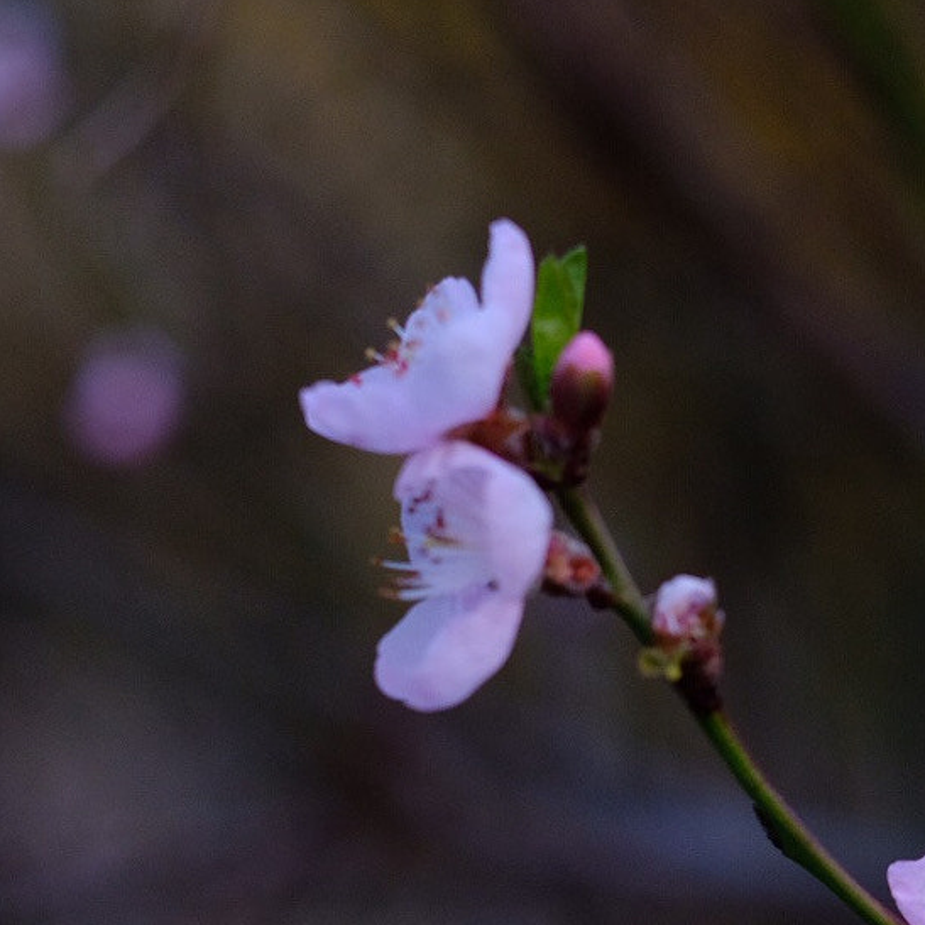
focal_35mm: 209
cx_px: 766
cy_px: 785
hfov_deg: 8.4
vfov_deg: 8.4
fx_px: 6319
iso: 800
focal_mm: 56
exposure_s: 1/250
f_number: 2.8
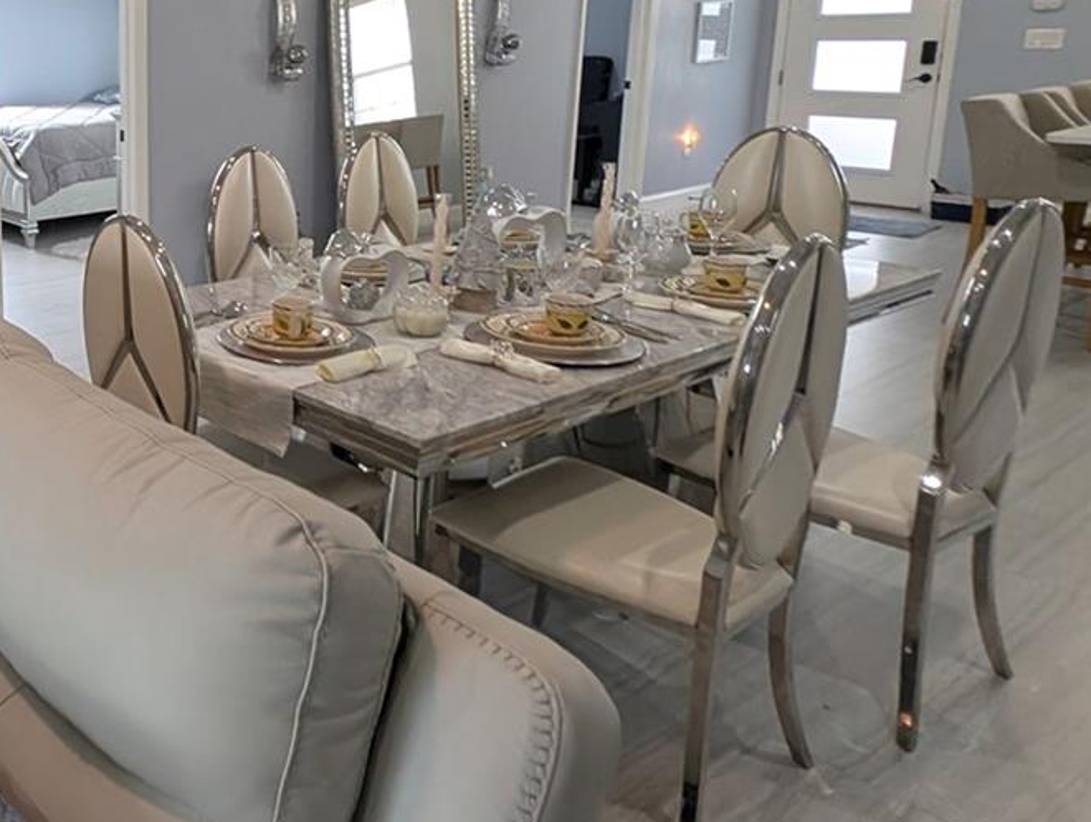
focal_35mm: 29
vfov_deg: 46.6
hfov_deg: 49.2
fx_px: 915
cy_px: 208
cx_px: -21
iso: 168
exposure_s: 1/120
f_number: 1.95
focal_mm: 2.23
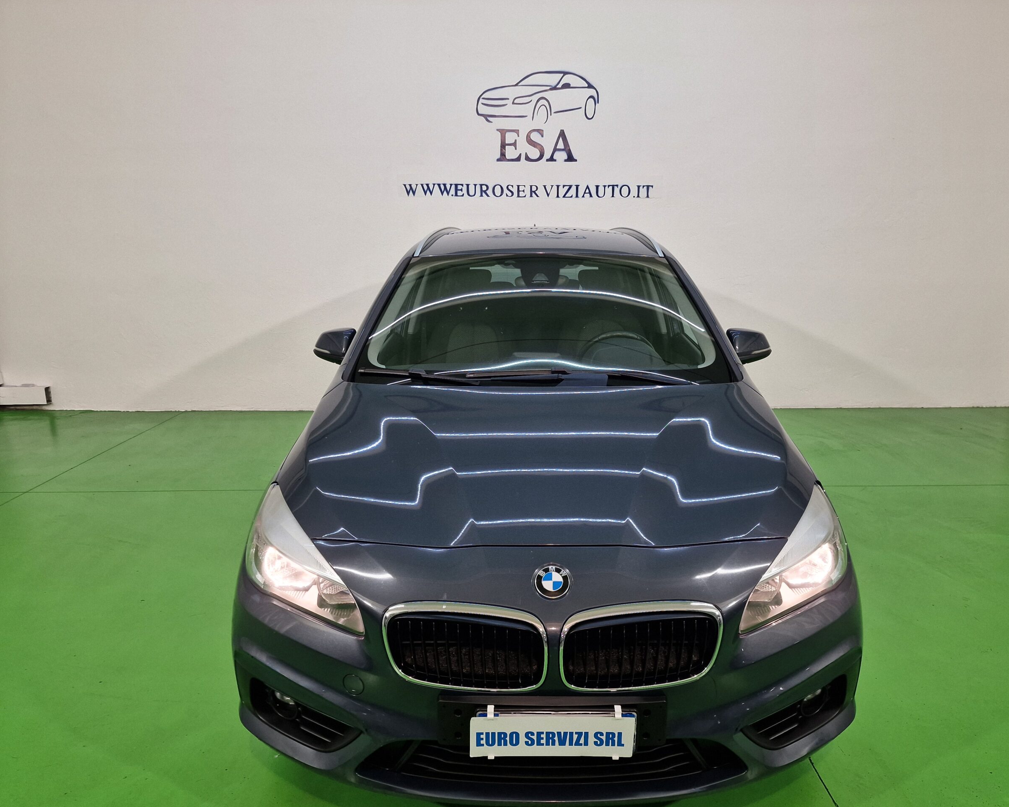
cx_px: 538
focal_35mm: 24
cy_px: 403
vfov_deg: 58.8
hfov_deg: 70.2
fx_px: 717
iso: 80
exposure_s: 1/100
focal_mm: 6.4
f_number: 1.8
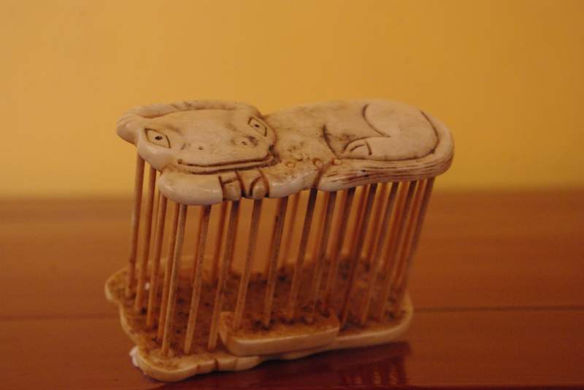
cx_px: 292
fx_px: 1169
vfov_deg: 19.0
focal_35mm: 72
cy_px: 195
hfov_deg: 28.0
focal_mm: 47.5
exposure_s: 1/30
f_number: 6.7
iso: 1600
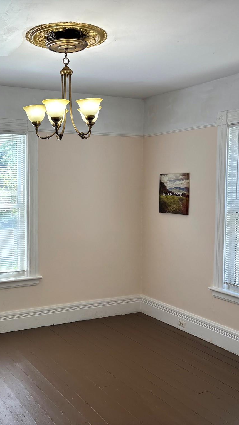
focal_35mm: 38
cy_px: 212
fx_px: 428
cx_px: 50
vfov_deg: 52.8
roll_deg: +0.0
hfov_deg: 30.5
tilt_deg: -5.0
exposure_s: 1/120
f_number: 1.6
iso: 40
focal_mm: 5.96
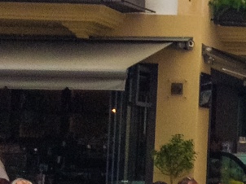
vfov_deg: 12.0
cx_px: 463
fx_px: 873
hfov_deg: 14.0
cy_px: 116
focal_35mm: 123
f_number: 2.2
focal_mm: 4.15
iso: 32
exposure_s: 1/3425
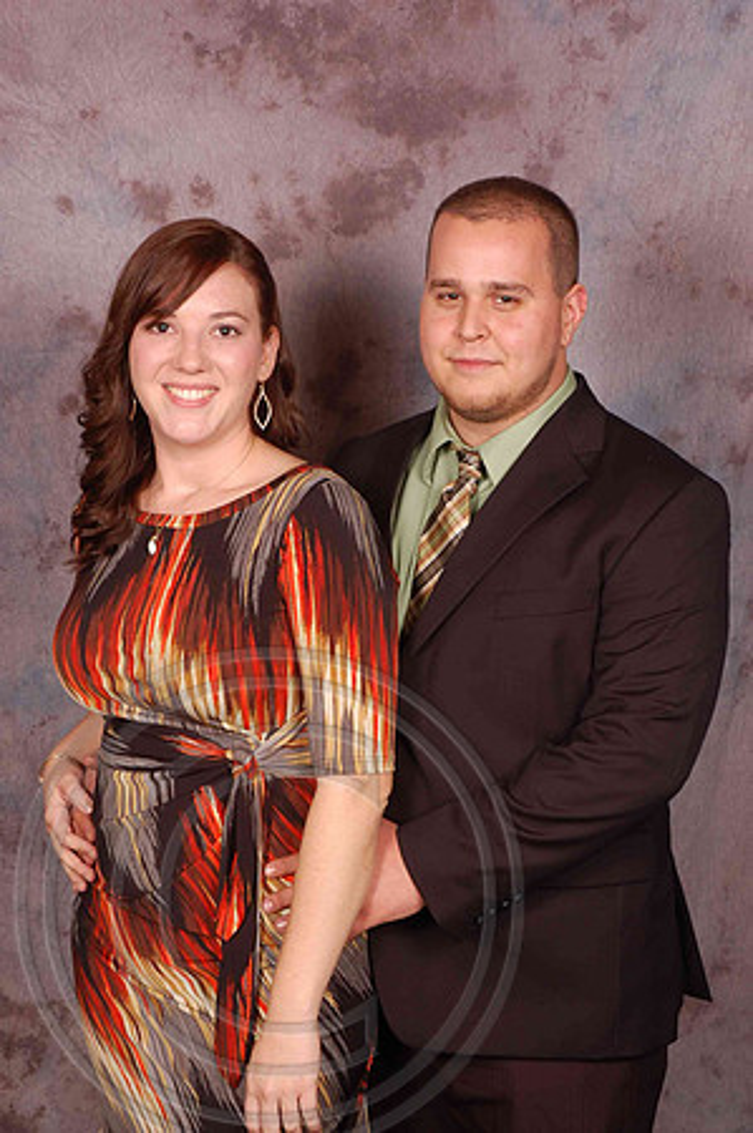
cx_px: 376
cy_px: 566
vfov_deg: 28.1
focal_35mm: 72
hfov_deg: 18.9
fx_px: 2264
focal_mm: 48
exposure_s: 1/125
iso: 200
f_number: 10
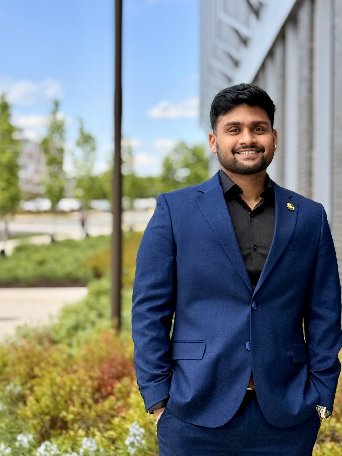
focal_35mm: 68
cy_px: 197
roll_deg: -0.2
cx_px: 215
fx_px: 896
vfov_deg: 28.5
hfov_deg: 21.6
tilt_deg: +0.5
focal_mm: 6.76
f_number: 1.78
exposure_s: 1/2415
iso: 64
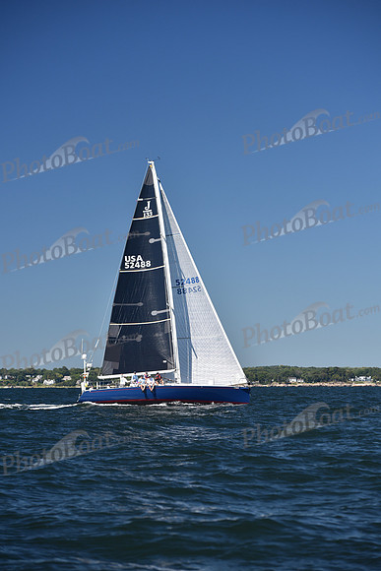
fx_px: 1745
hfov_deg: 12.5
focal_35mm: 110
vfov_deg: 18.6
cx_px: 190
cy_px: 286
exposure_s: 1/800
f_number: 4
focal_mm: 110
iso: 200
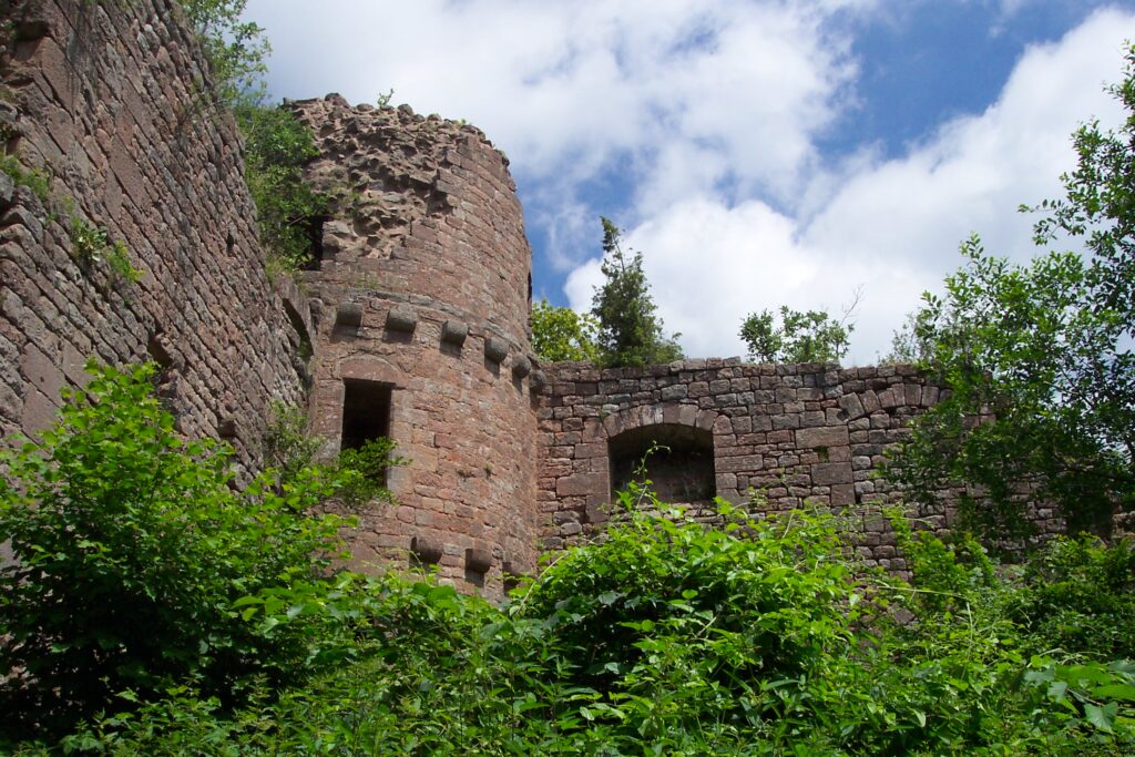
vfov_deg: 35.1
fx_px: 1198
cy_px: 378
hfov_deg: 50.7
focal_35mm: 38
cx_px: 568
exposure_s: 1/1000
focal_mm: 8
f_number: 4.8
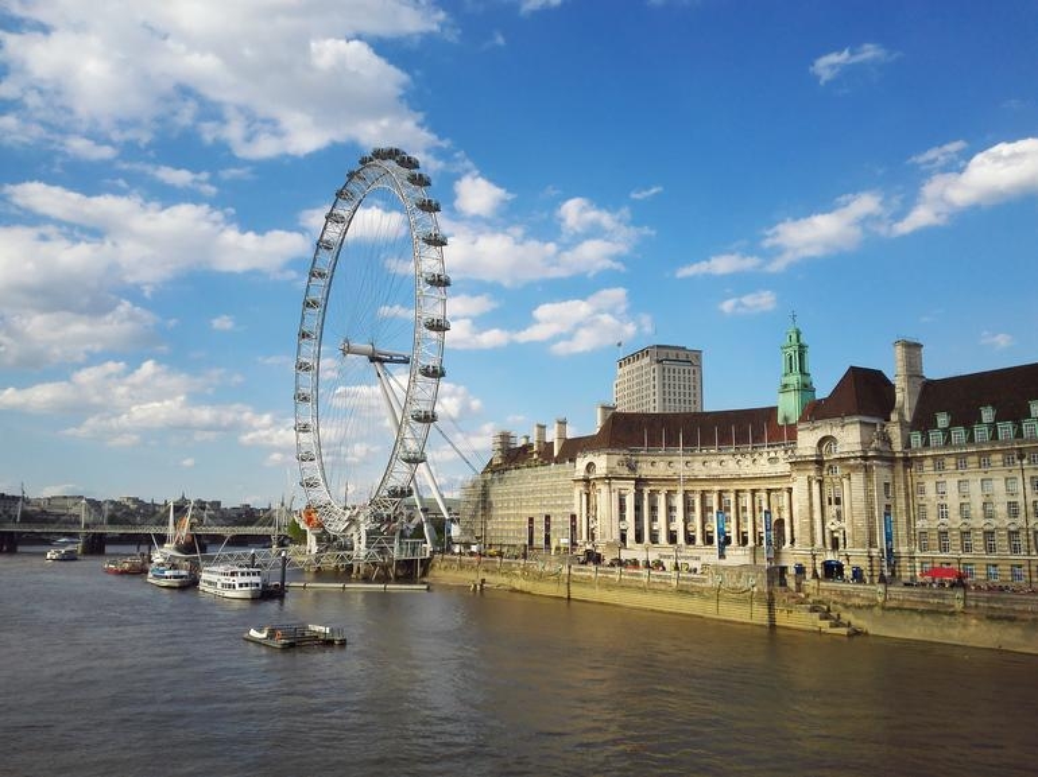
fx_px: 869
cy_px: 388
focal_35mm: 29
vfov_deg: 48.2
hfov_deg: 61.7
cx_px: 519
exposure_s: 1/2141
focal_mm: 3.8
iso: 80
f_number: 2
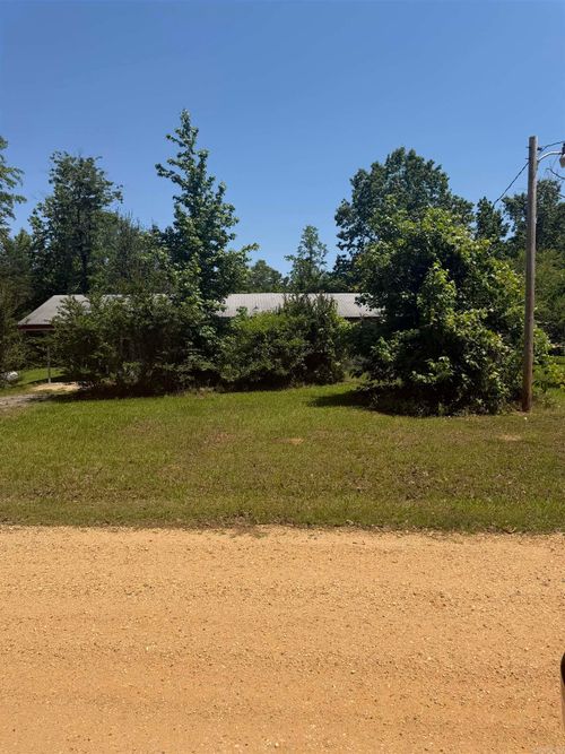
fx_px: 522
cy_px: 377
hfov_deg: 56.8
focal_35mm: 24
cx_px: 282
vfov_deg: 71.6
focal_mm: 6.76
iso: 80
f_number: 1.78
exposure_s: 1/6173
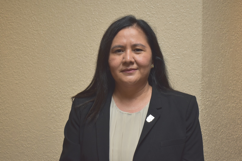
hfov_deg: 37.9
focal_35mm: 52
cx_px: 121
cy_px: 80
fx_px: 353
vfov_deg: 25.7
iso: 400
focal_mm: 35
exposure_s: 1/60
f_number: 4.5
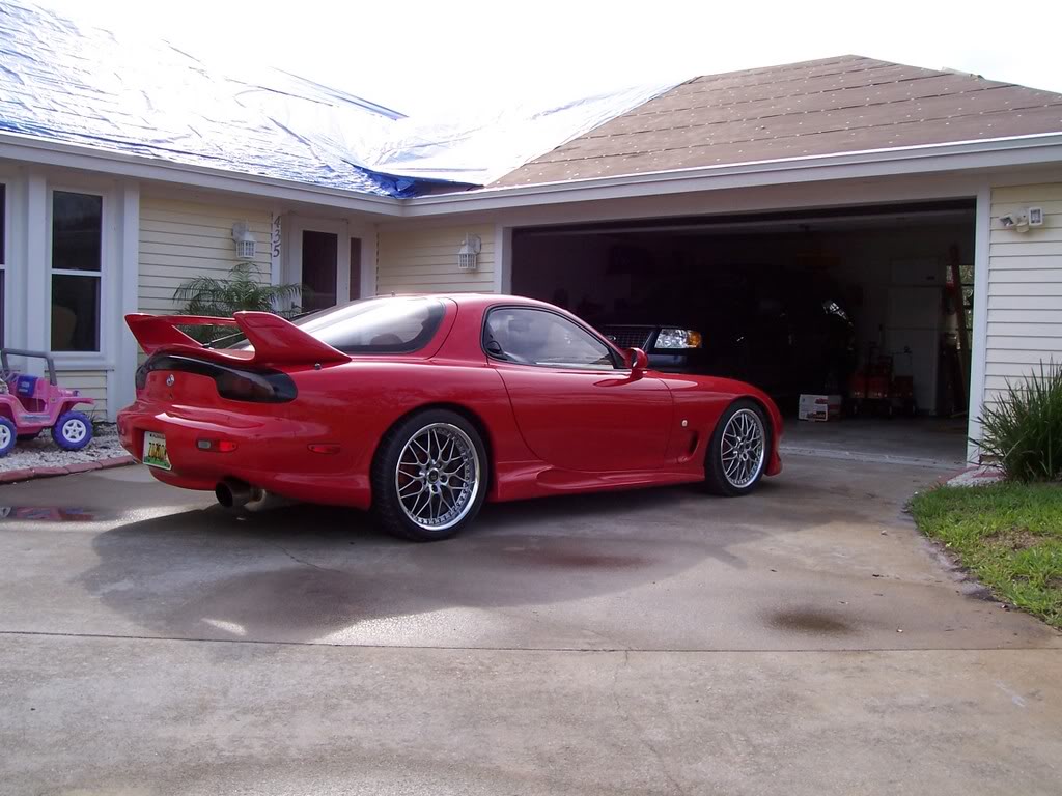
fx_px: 1043
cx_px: 531
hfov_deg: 54.0
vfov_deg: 41.8
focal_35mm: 34
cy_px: 398
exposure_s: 1/250
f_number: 5.6
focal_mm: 5.6
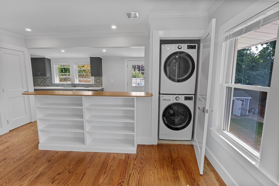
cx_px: 140
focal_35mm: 16
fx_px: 124
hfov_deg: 96.7
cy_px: 93
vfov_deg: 73.8
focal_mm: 16
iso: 200
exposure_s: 1/40
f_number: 3.2
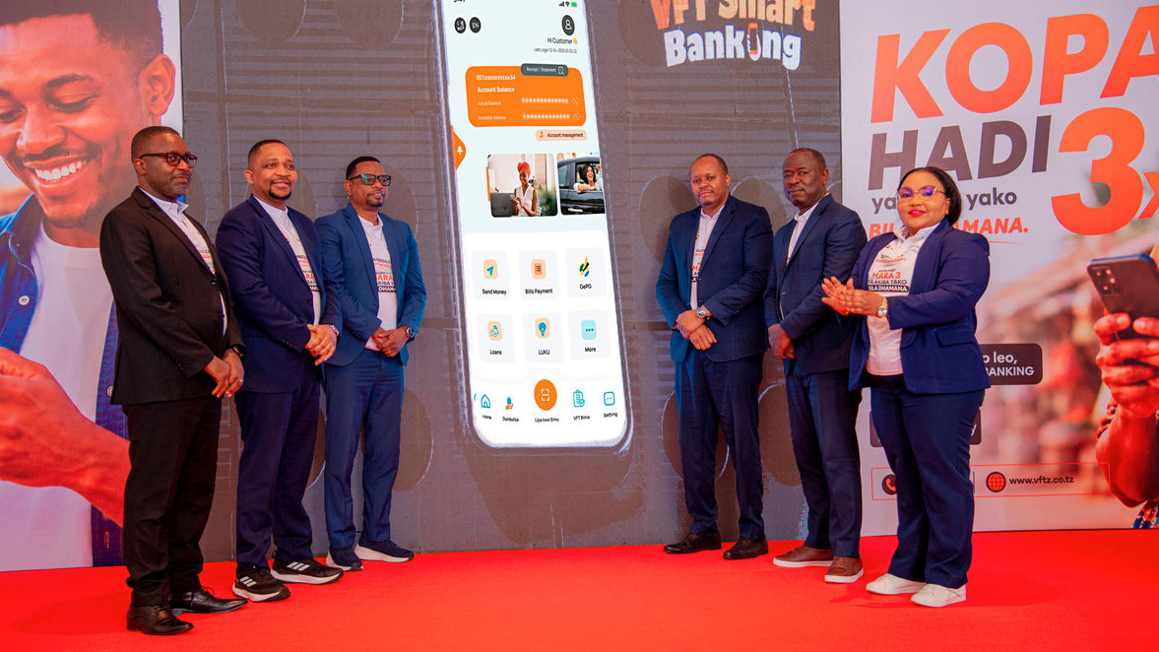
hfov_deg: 43.7
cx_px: 578
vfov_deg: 25.4
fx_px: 1444
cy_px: 300
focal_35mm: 47
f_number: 4
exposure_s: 1/200
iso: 500
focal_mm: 44
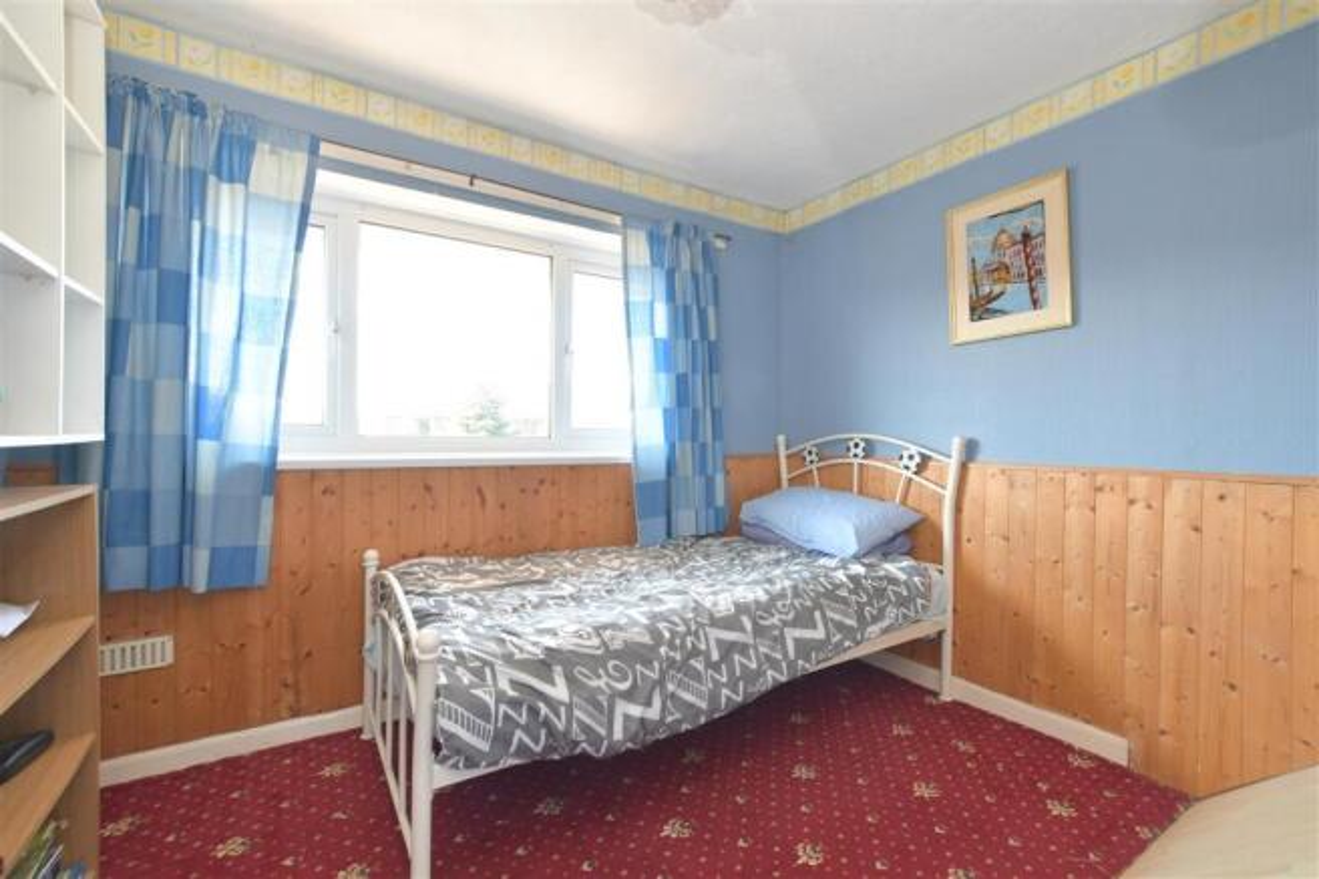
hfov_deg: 100.4
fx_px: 549
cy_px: 440
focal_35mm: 15
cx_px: 660
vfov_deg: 77.3
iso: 160
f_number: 7.1
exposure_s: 1/5
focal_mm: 10
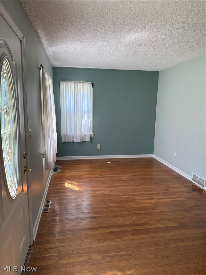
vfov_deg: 71.6
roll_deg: -1.2
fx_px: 190
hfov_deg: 56.8
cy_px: 138
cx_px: 103
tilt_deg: -7.8
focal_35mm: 24
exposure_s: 1/228
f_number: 1.78
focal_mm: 6.76
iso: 160
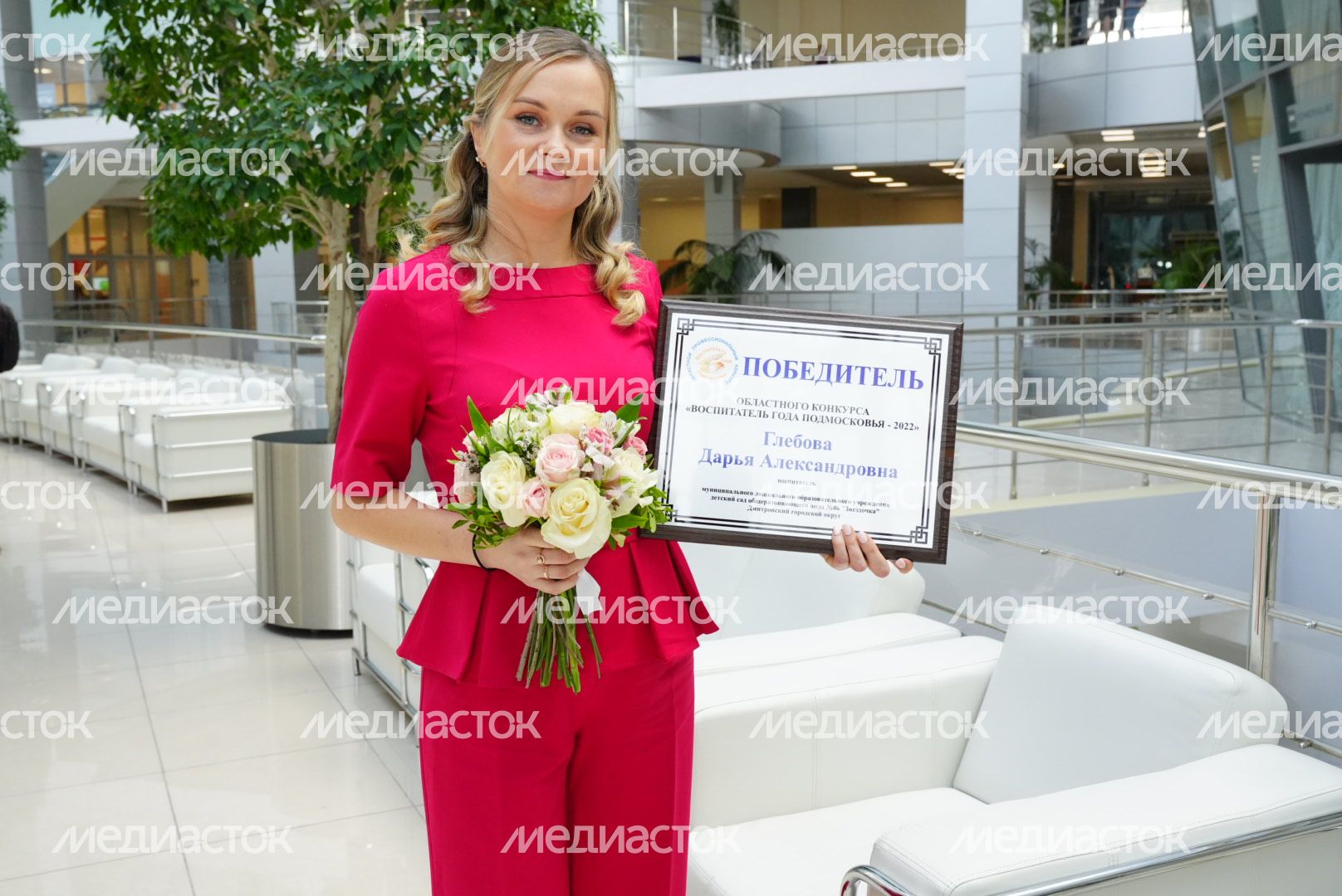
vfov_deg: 37.9
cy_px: 448
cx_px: 671
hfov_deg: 54.4
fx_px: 1306
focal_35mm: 35
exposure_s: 1/320
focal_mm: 35
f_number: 7.1
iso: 3200
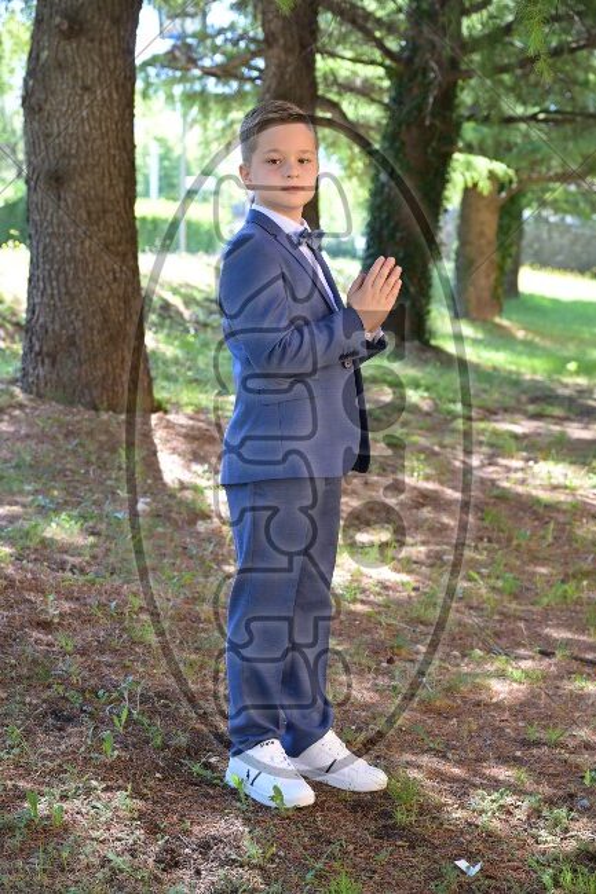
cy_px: 447
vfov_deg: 27.7
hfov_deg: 18.7
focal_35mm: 73
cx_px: 298
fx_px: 1814
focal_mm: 73
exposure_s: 1/160
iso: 640
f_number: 5.6
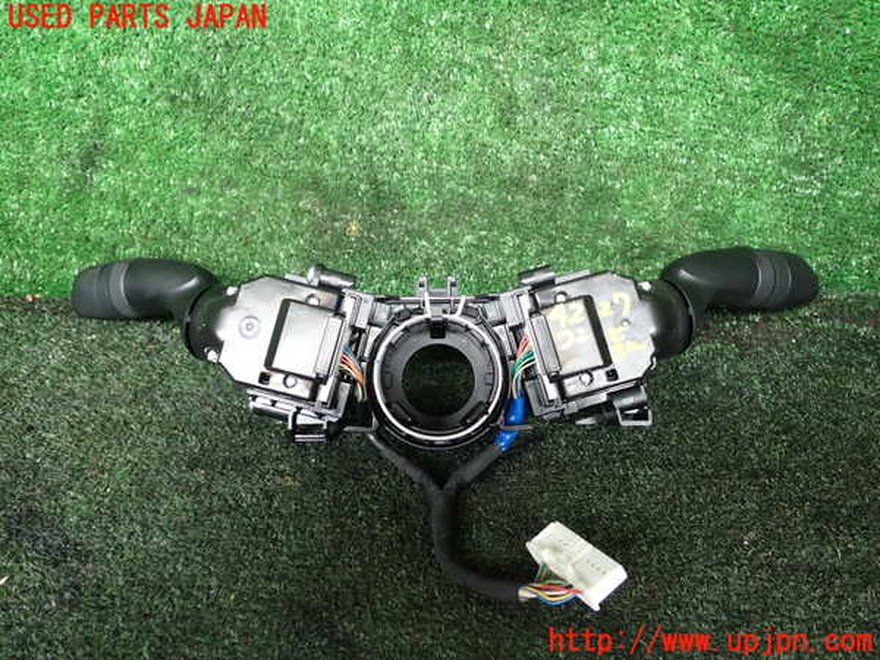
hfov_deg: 60.0
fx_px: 763
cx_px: 440
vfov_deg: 46.8
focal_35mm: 30
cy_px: 330
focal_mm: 5.4
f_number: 2.3
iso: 100
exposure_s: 1/60
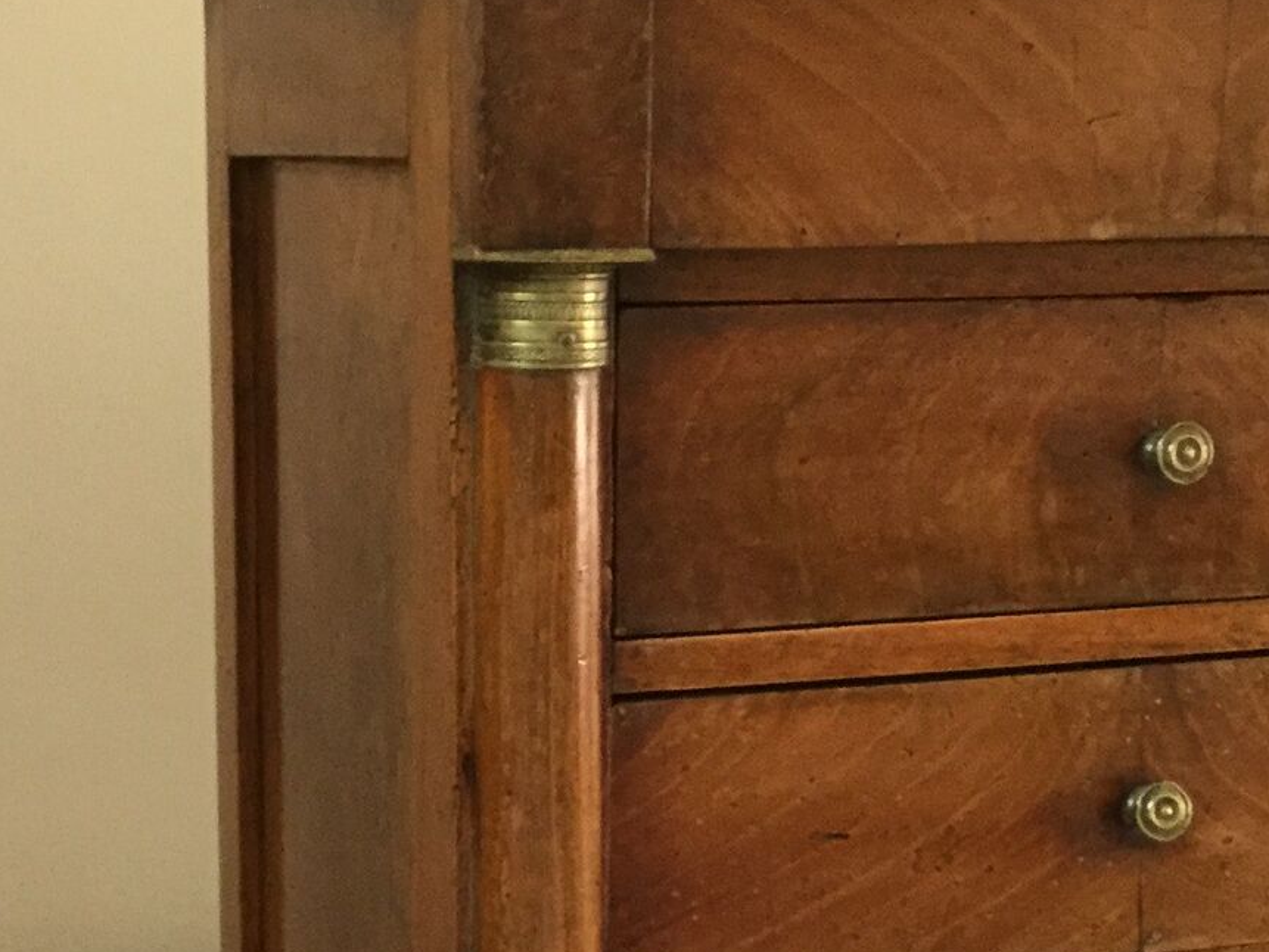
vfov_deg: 20.3
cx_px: 576
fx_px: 2640
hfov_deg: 27.0
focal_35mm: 72
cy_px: 685
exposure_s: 1/20
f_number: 2.4
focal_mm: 3.3
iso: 200
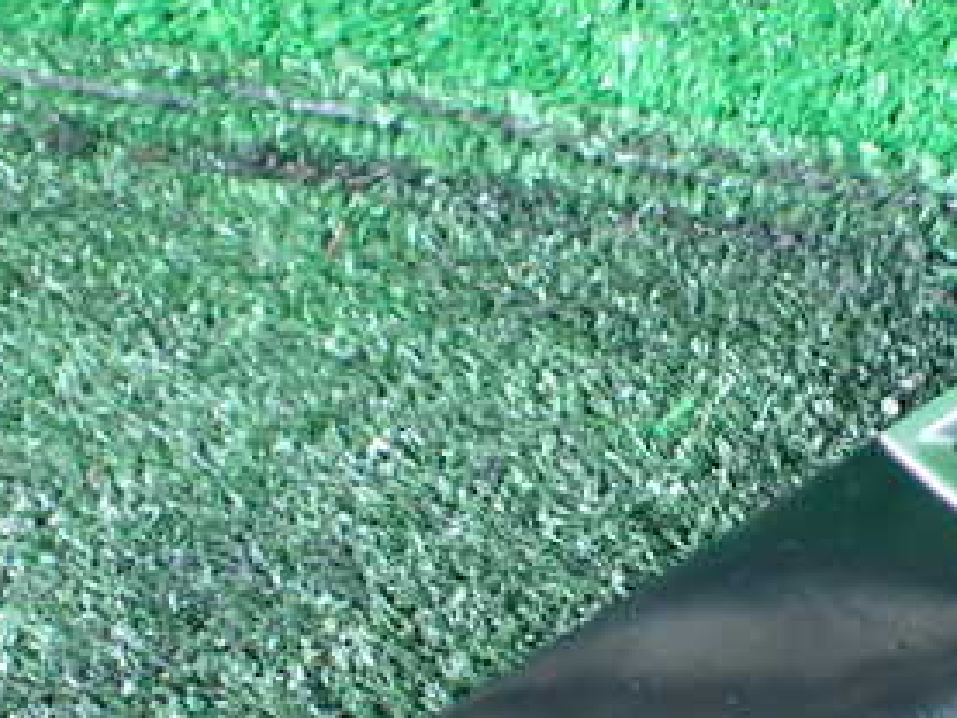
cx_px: 819
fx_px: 1798
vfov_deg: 22.2
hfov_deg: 28.9
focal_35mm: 65
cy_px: 597
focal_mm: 5.4
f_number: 2.3
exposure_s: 1/30
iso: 1000
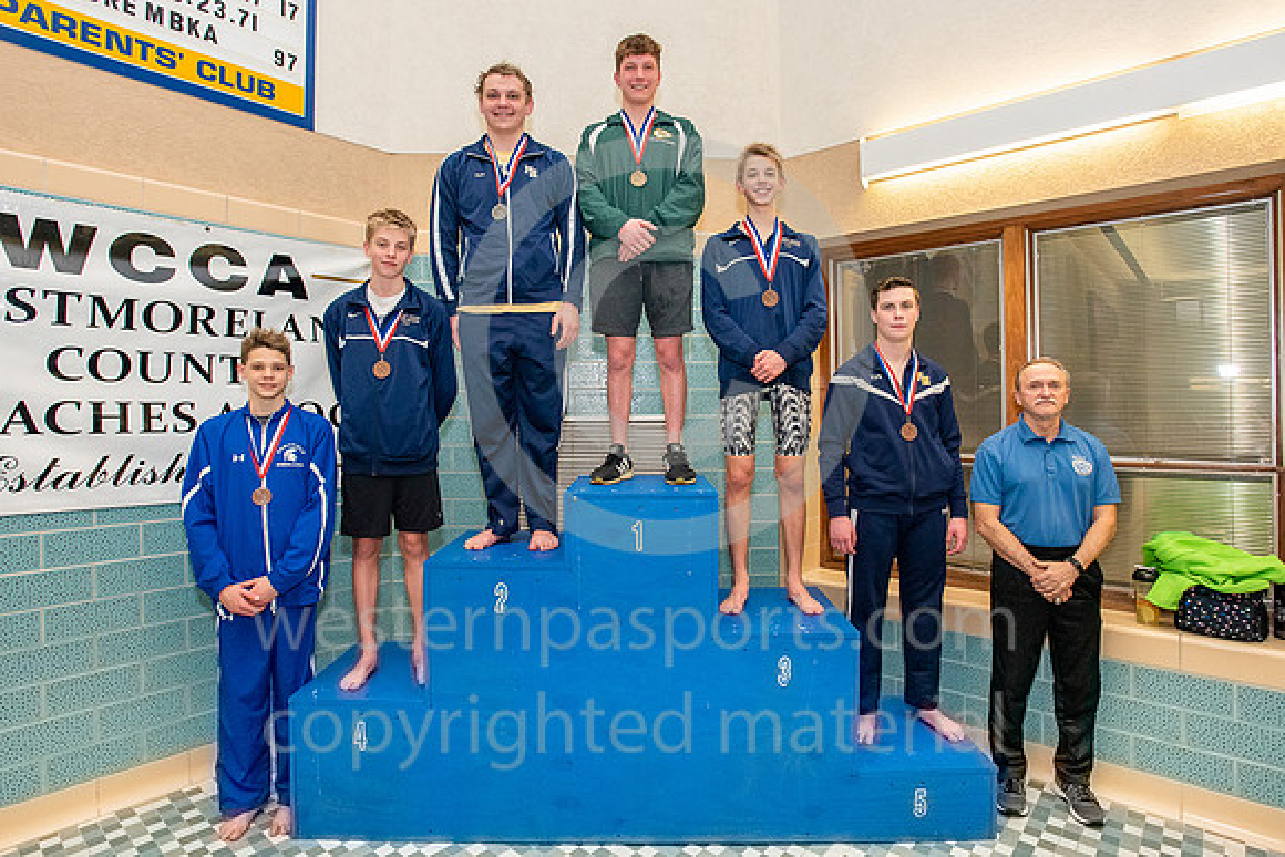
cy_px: 407
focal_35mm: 19
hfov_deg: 86.8
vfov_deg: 64.5
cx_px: 640
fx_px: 680
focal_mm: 17
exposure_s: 1/200
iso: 2000
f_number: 8
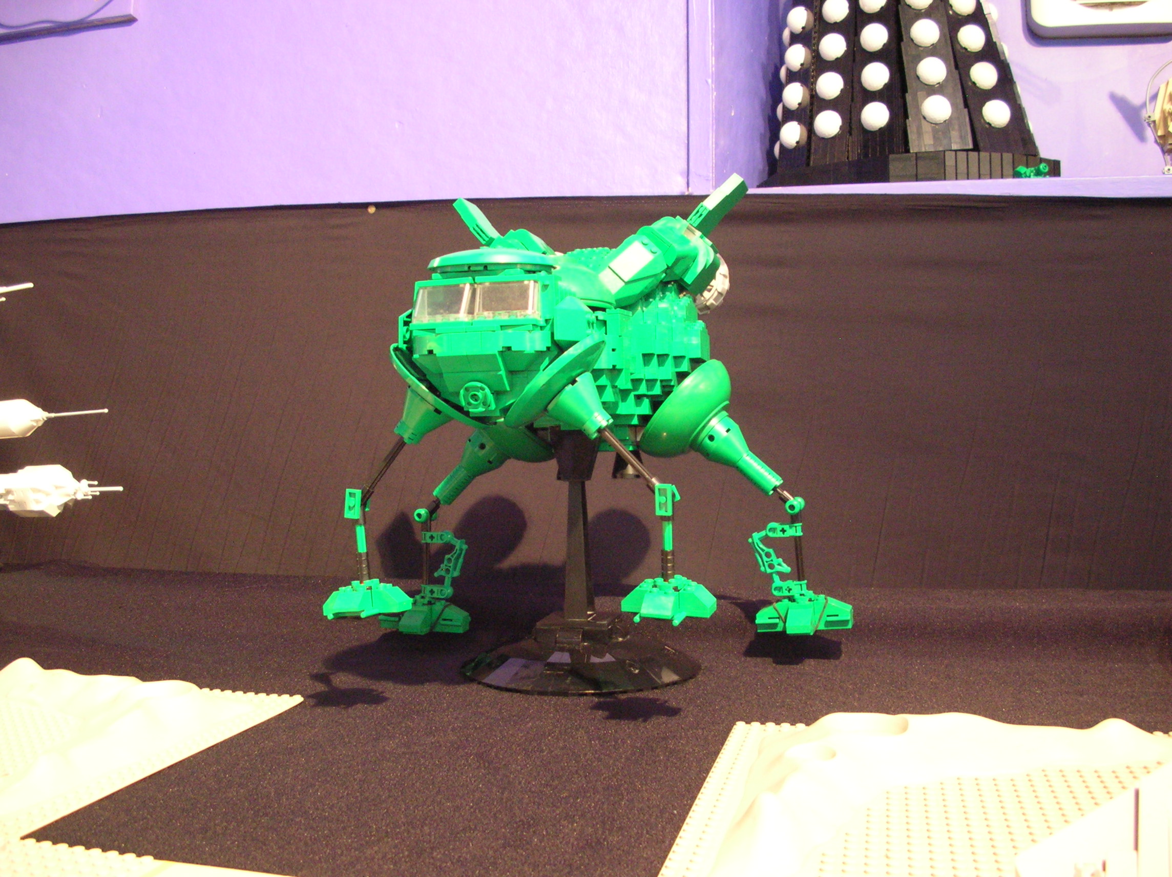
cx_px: 586
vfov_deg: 40.6
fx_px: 1184
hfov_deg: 52.7
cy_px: 438
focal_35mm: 35
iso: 200
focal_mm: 5.8
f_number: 2.8
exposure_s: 2
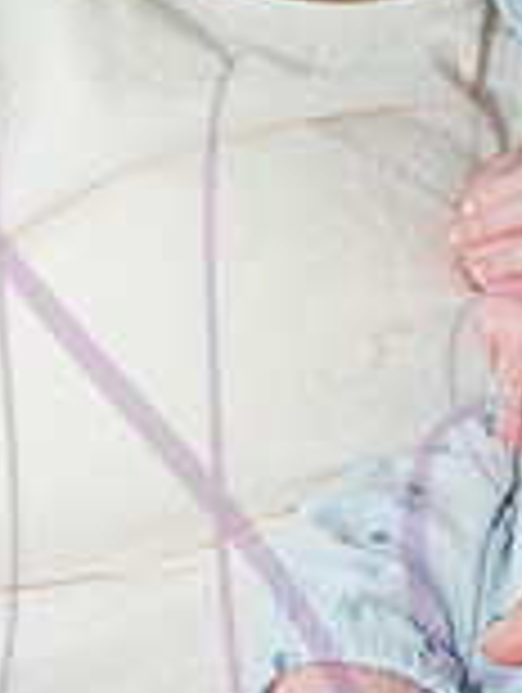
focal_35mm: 210
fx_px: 4211
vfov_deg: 9.4
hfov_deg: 7.0
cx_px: 637
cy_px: 126
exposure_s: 1/320
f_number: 14
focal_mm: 58
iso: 800
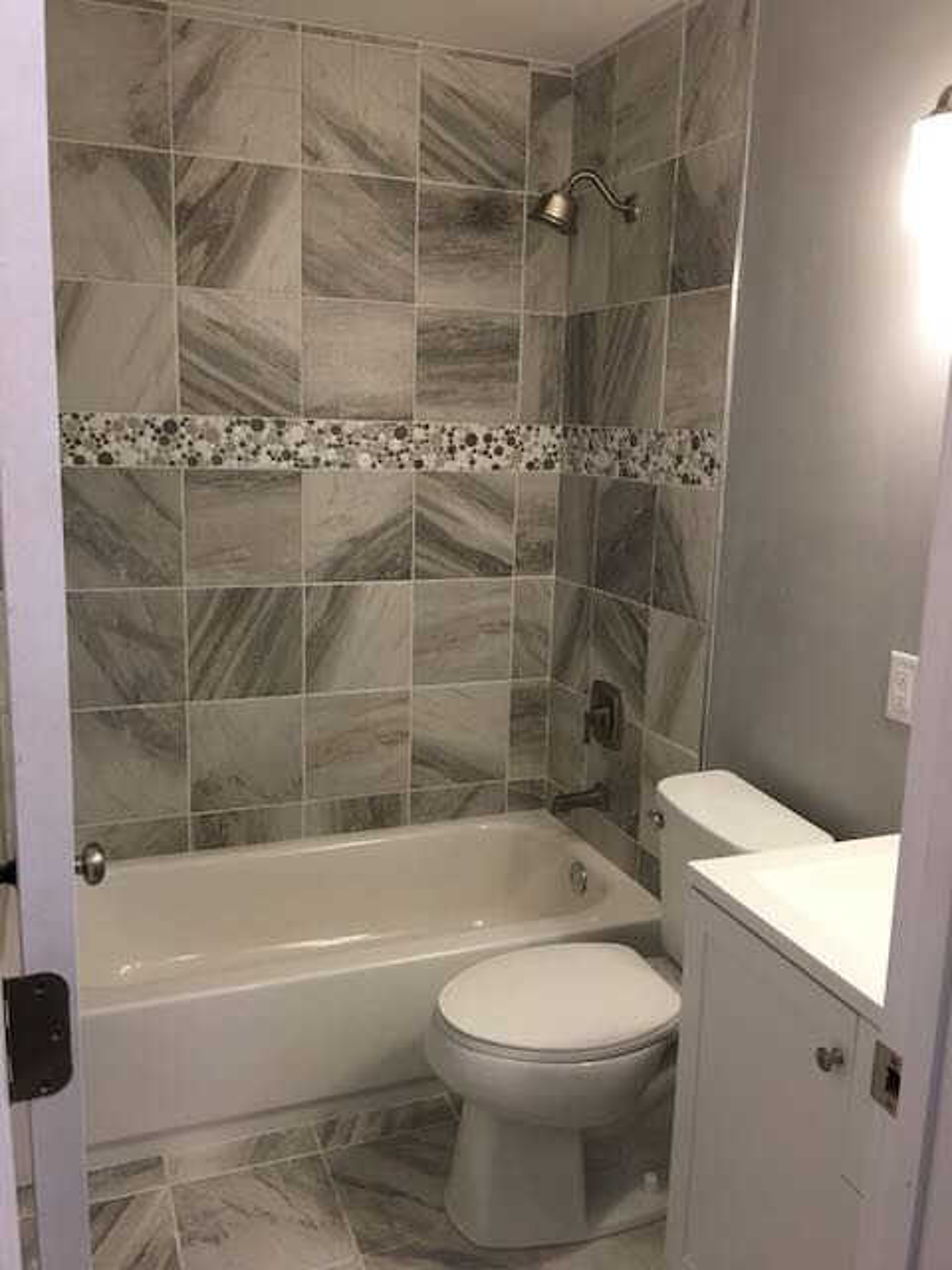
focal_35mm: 29
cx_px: 476
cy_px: 635
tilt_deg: -10.6
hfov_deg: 48.2
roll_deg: -1.3
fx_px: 1063
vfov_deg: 61.7
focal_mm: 4.15
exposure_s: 1/15
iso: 40
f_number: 2.2
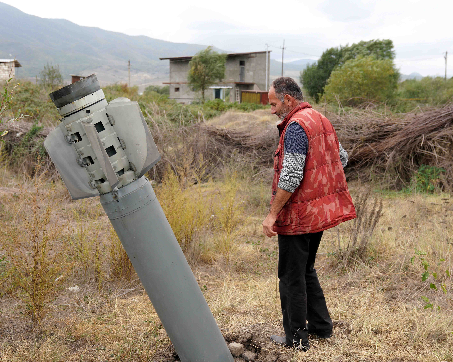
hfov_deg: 40.3
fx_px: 617
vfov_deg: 32.7
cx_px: 217
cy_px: 194
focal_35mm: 46
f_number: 4.5
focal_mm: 36
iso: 640
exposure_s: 1/1600
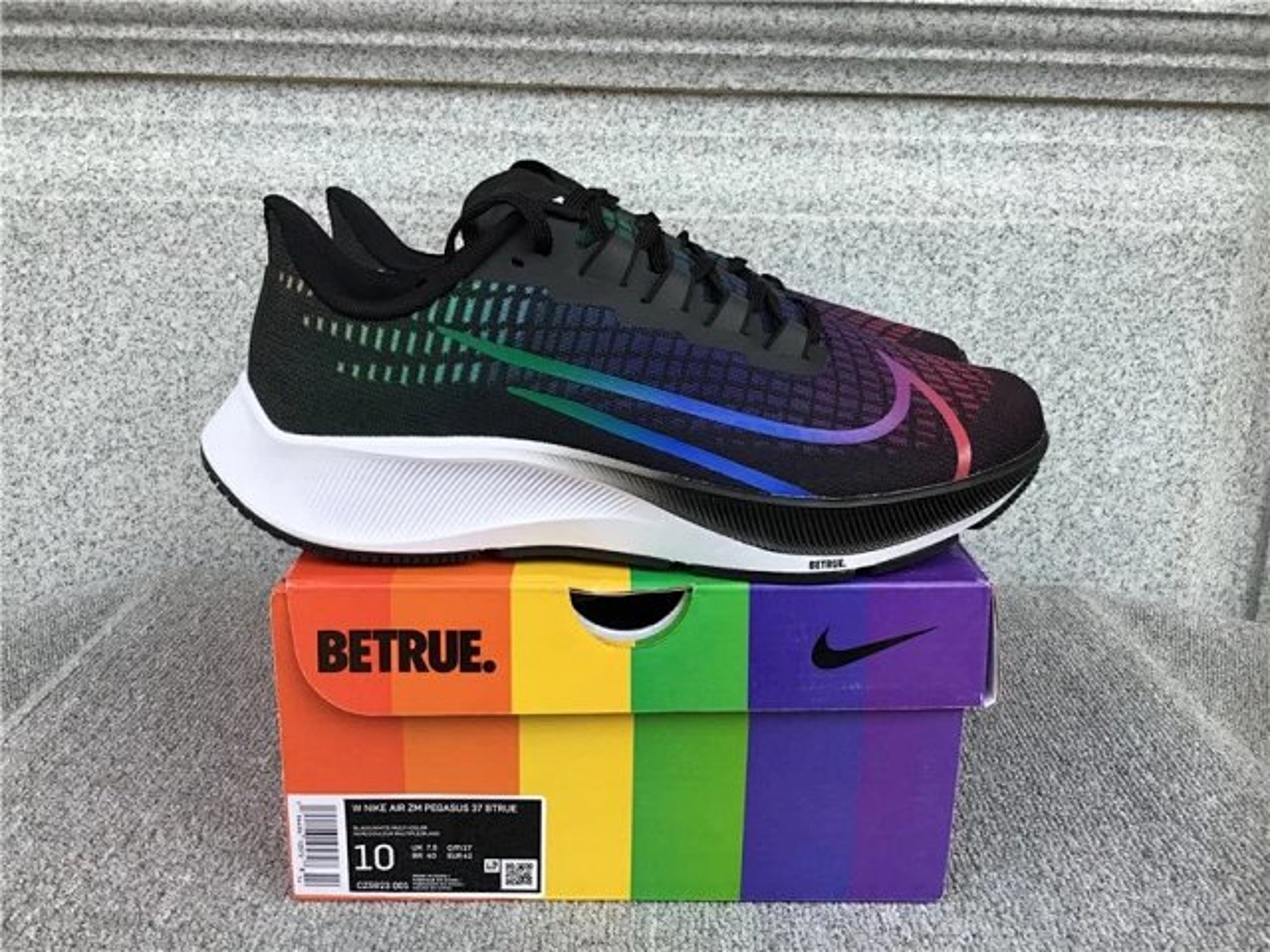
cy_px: 476
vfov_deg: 45.4
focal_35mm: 31
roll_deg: -0.9
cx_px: 635
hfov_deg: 58.4
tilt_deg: -15.1
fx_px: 1137
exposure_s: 1/195
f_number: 2.4
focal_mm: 3.3
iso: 25
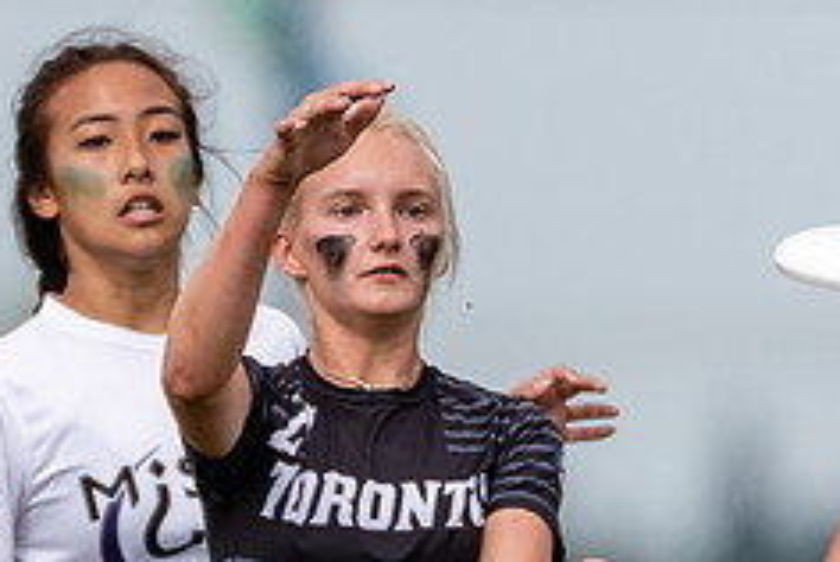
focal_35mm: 2582
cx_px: 4
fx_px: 60321
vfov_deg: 0.5
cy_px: 841
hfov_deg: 0.8
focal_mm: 400
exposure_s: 1/1250
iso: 140
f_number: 4
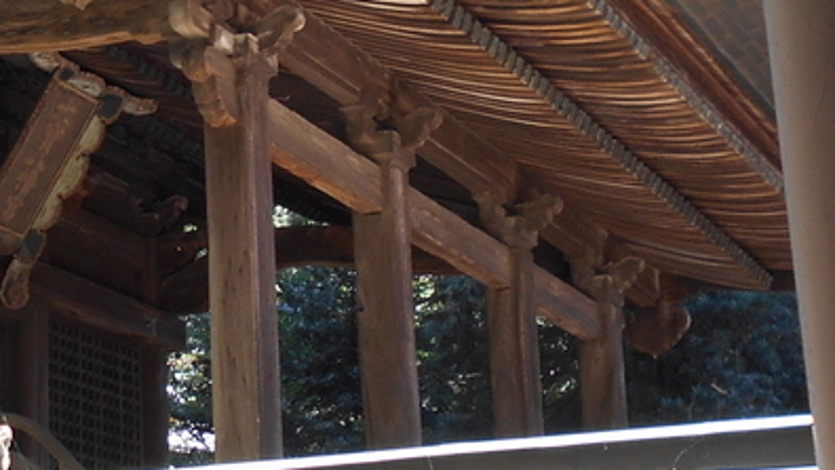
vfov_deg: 12.2
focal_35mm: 99
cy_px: 80
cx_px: 61
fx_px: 2193
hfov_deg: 21.0
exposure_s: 1/60
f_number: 3.4
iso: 80
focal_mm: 5.1
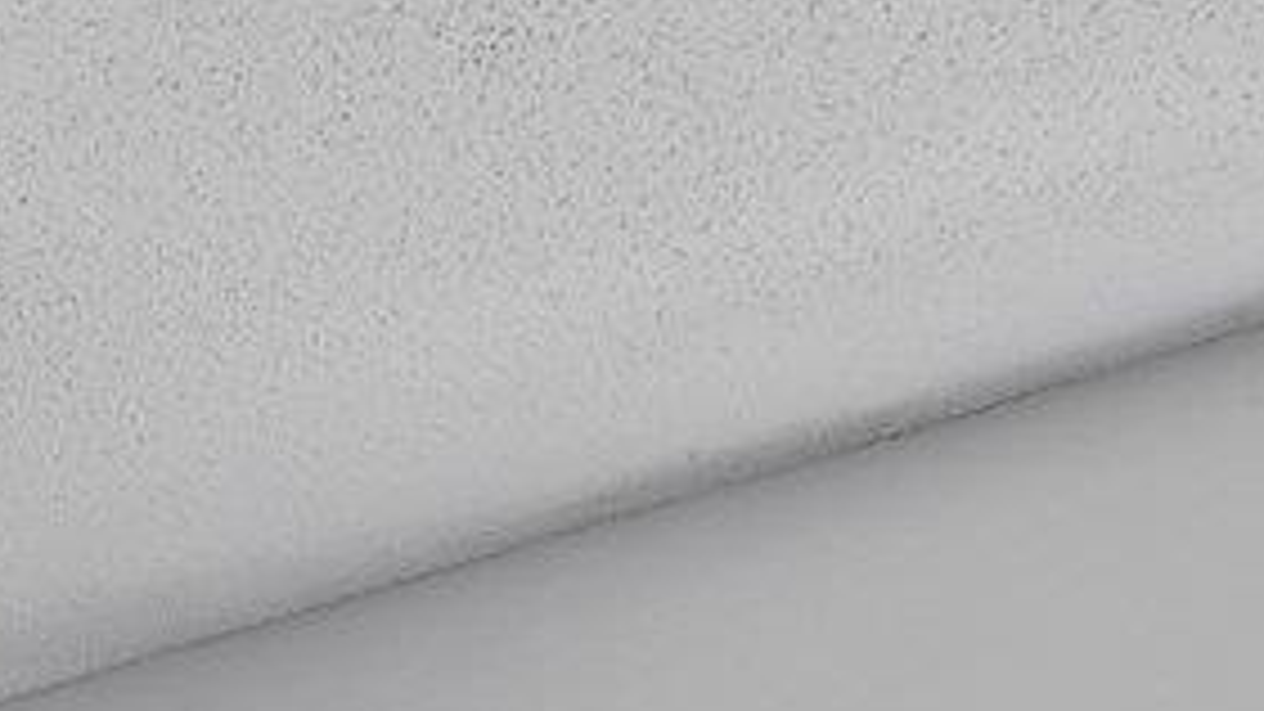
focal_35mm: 130
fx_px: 4357
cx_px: -715
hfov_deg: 15.1
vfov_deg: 7.3
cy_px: 2662
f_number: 8
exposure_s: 1.3
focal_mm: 17
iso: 200
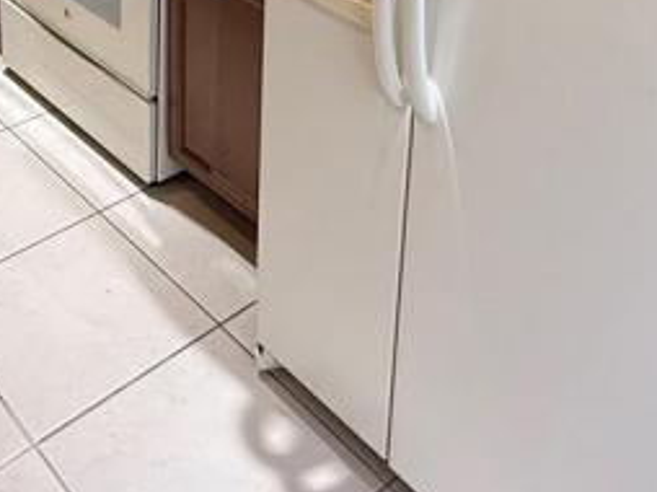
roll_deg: -0.9
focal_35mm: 53
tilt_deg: -13.7
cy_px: -225
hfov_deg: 35.6
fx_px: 1005
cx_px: 189
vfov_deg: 22.9
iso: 250
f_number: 2.2
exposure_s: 1/120
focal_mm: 2.22
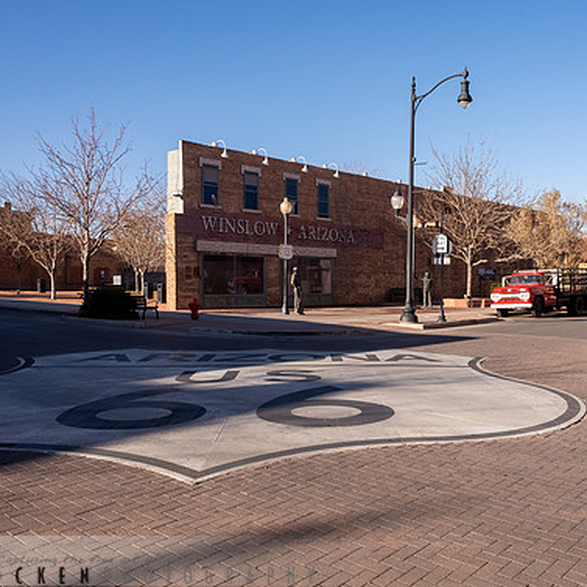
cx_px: 369
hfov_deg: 48.0
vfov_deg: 48.5
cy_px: 296
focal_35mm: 34
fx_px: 652
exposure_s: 1/800
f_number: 8
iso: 400
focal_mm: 26
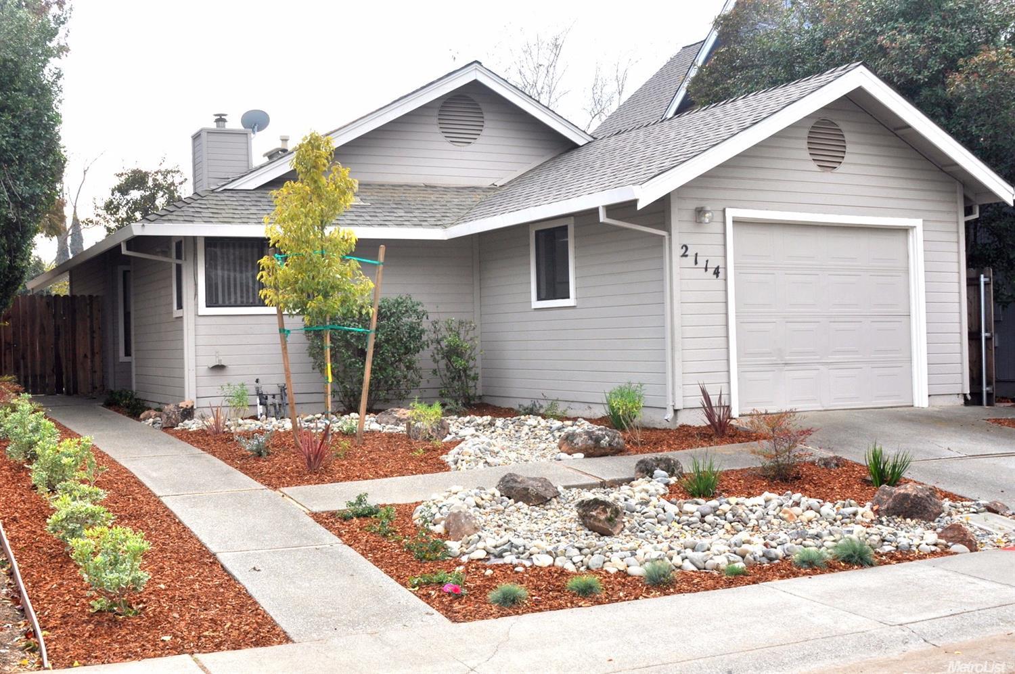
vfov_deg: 31.8
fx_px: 1183
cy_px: 337
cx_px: 508
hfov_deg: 46.5
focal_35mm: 42
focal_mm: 28
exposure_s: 1/200
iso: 200
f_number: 10
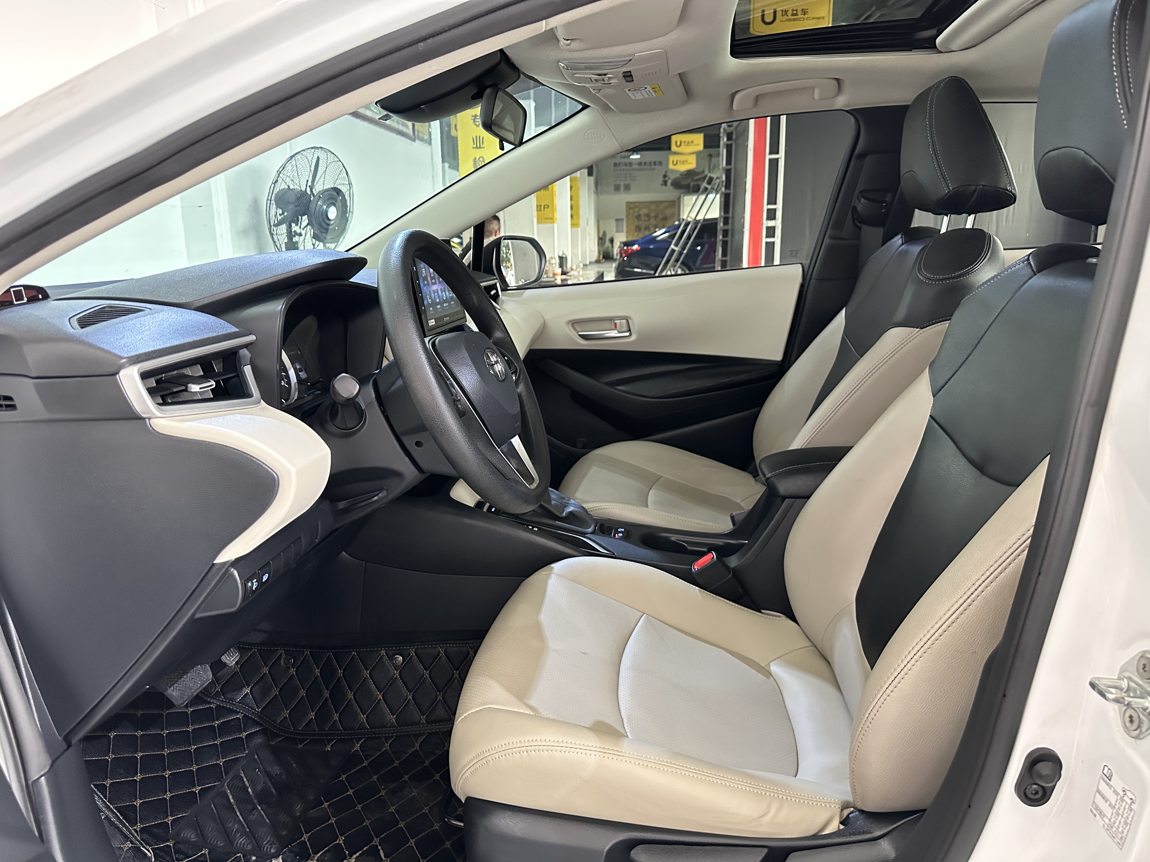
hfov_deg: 71.6
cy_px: 431
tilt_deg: -13.0
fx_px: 797
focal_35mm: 24
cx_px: 575
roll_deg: +1.3
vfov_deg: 56.8
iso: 640
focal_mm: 6.86
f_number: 1.78
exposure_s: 1/33
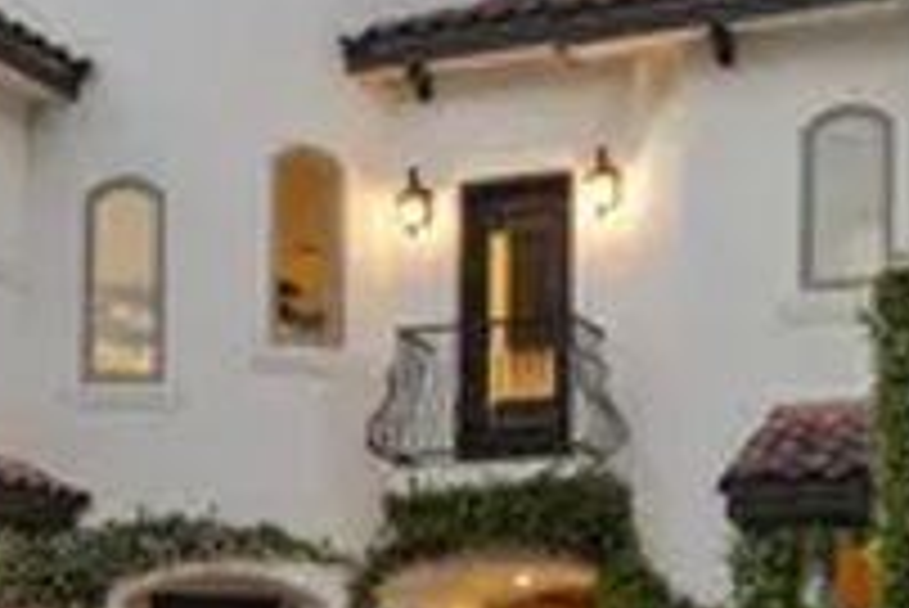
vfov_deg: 16.5
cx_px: 220
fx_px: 2047
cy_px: 615
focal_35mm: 81
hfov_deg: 24.7
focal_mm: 16
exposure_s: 1/3
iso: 800
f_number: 8
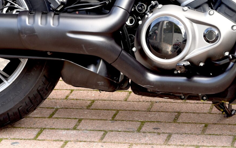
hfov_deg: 10.0
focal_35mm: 208
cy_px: -52
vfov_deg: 6.3
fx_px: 1338
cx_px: 213
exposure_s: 1/80
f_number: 4.5
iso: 200
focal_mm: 70
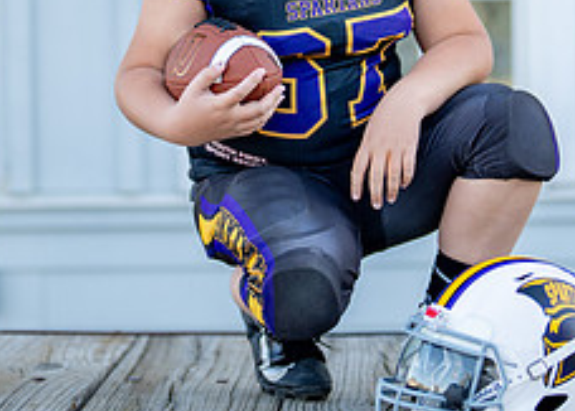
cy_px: 2
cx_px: 323
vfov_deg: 10.3
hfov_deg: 14.5
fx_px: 2254
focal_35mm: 138
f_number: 1.2
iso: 100
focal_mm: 50
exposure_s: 1/1250
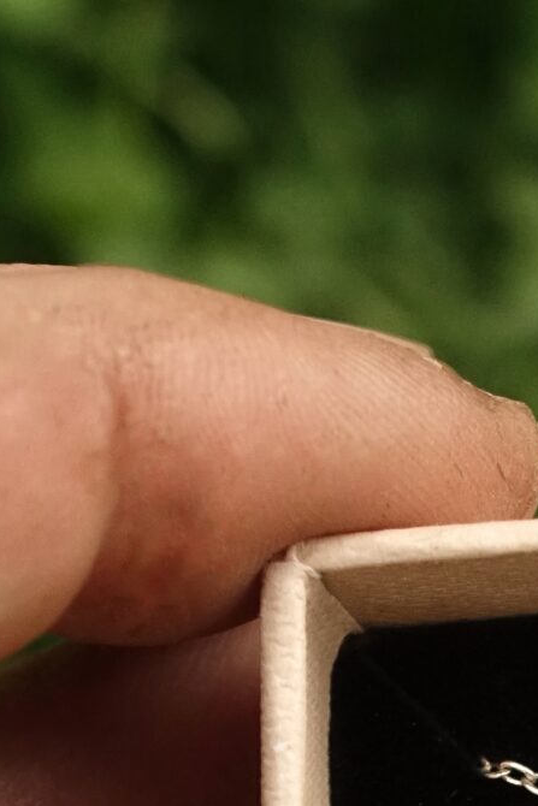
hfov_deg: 7.0
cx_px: 888
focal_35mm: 191
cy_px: 1232
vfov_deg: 10.4
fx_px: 4279
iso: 500
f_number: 3.5
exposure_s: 1/1000
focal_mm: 18.21
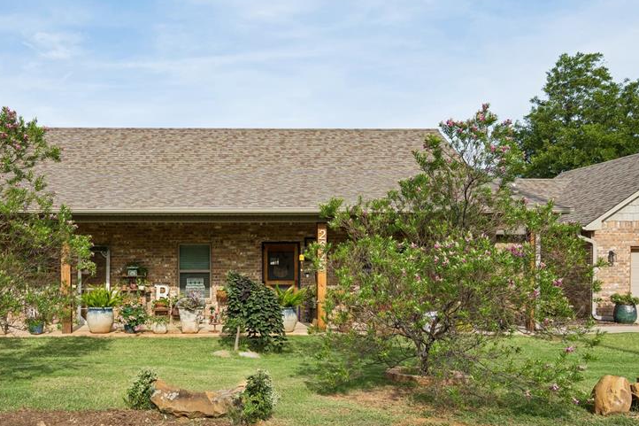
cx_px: 222
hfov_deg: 54.8
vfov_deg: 38.5
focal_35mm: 34
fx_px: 603
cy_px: 281
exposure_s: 1/320
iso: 200
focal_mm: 24
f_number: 8
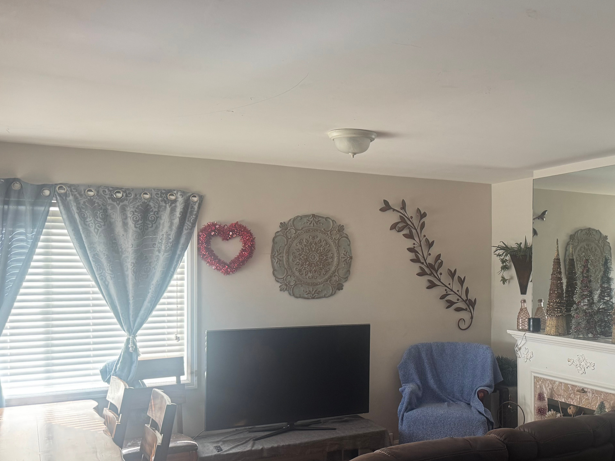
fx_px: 640
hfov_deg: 50.0
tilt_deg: -0.6
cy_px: 281
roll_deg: -0.6
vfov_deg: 39.5
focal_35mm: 36
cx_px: 433
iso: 200
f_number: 1.78
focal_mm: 6.76
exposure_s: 1/99
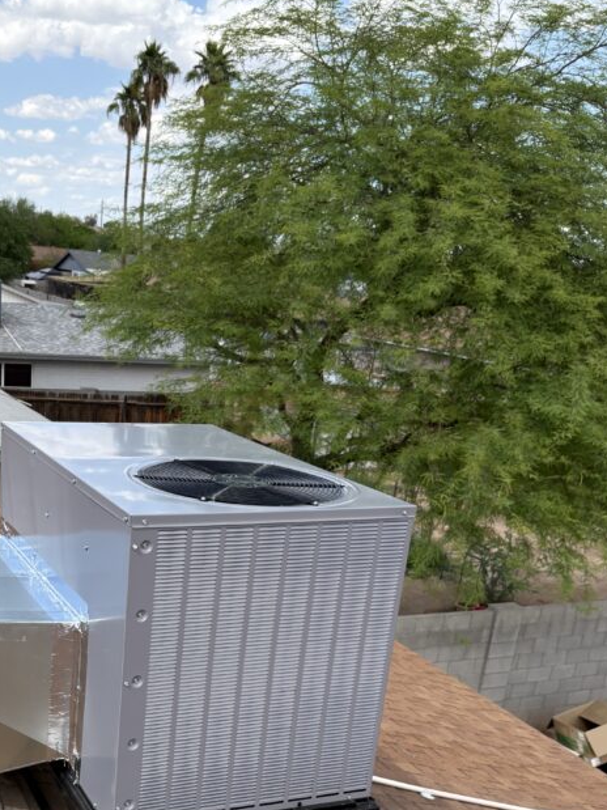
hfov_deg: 33.0
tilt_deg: -18.5
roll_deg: -6.0
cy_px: 632
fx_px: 1006
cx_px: 164
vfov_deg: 42.2
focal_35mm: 43
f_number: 1.6
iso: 50
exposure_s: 1/1953
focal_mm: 5.96
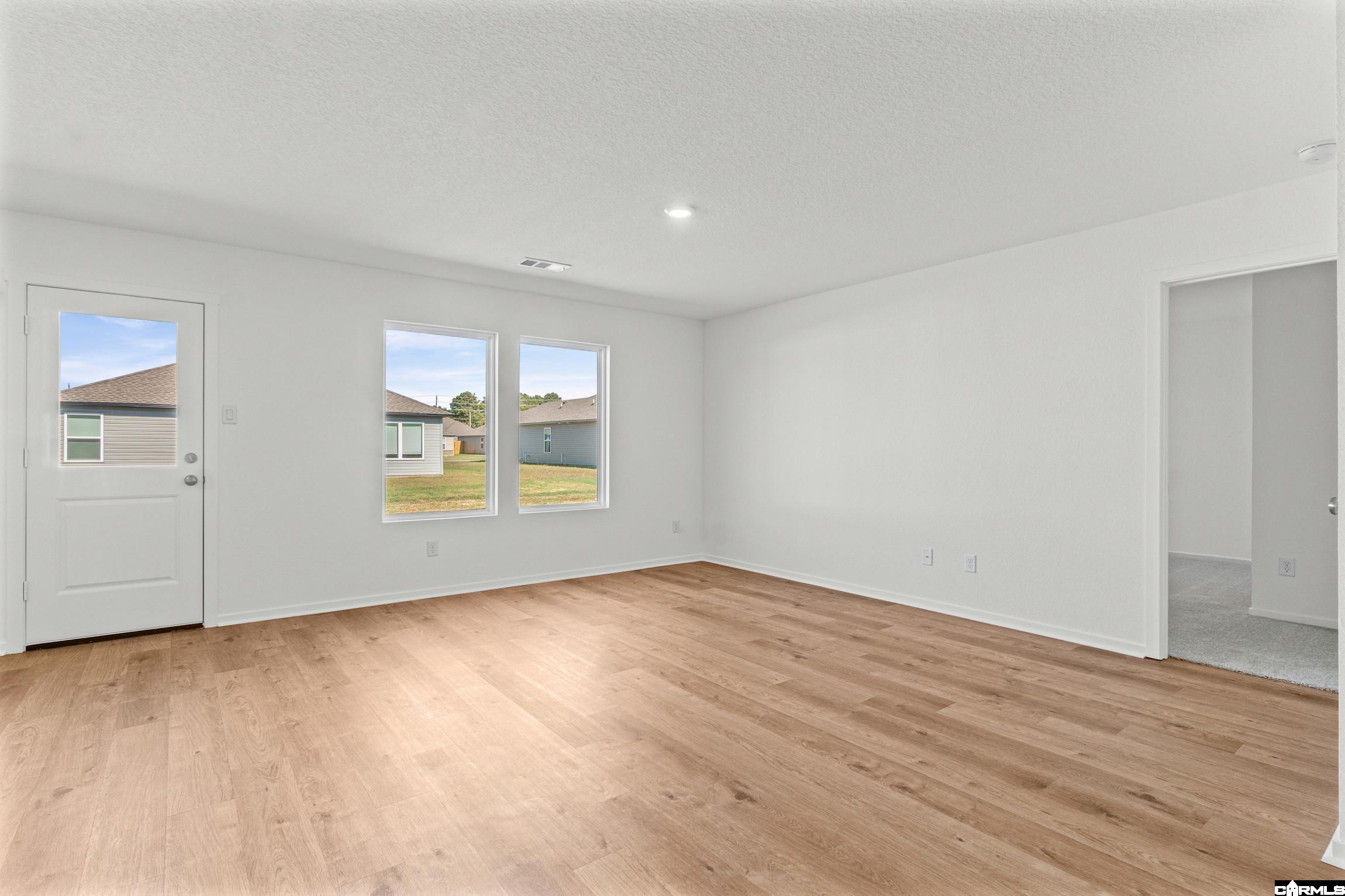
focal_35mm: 16
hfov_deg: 95.0
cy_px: 448
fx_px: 616
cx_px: 672
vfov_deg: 72.1
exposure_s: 1/10
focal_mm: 11
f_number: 9
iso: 250
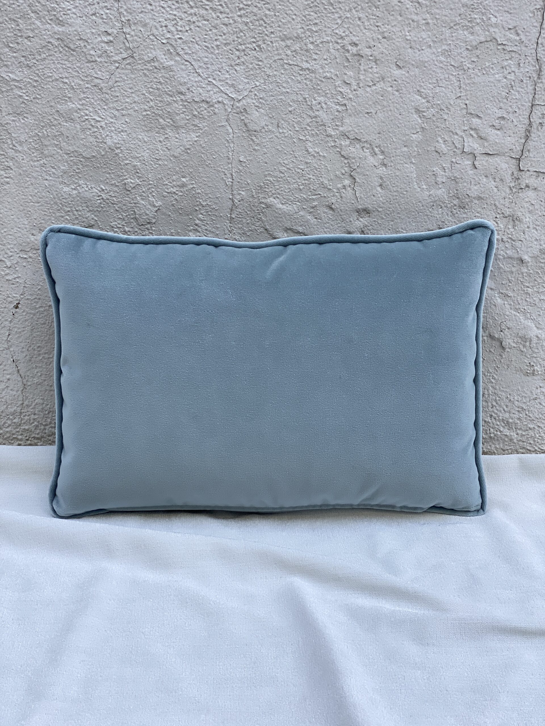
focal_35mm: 52
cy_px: 363
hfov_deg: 28.0
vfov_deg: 36.8
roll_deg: -0.4
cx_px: 272
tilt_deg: -20.8
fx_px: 1092
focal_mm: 6
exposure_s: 1/148
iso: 20
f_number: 2
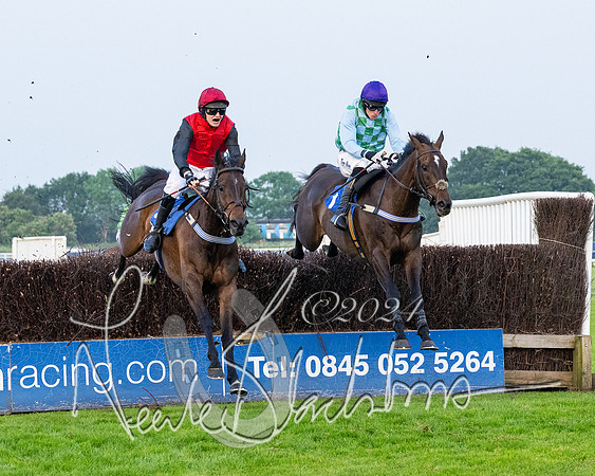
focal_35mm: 154
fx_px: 2718
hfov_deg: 12.5
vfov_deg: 10.0
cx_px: 412
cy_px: 212
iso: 1250
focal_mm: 70
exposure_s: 1/2500
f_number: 4
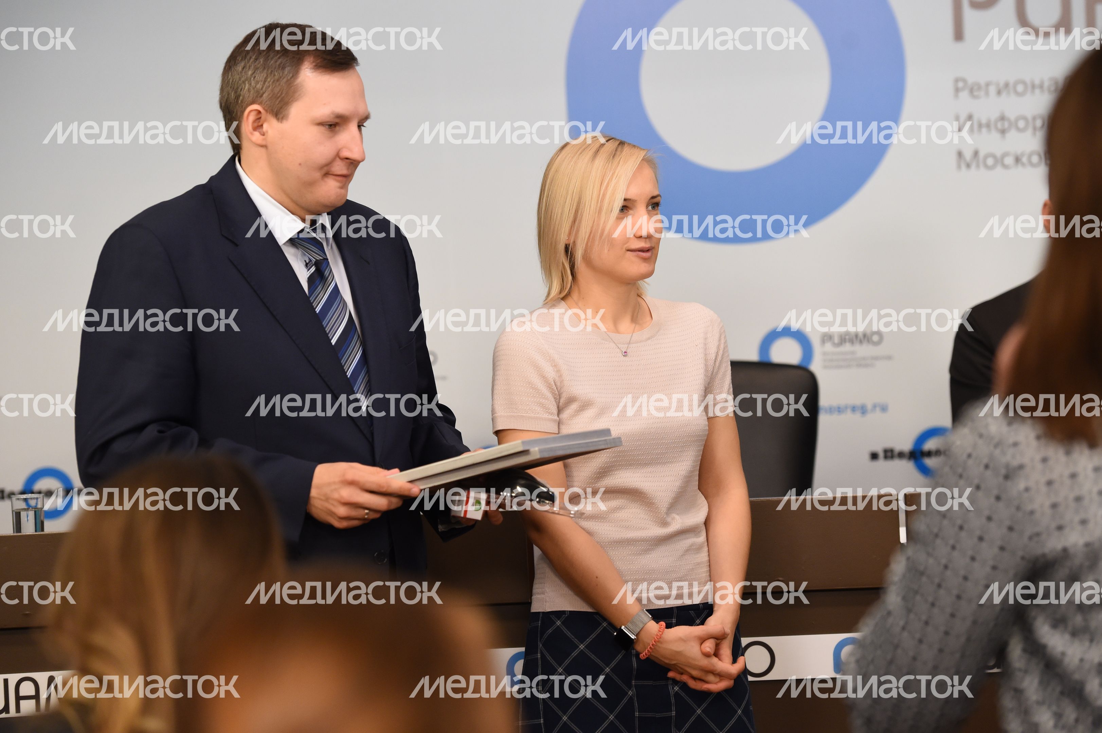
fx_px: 3427
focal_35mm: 112
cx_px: 551
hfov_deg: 18.3
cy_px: 366
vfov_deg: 12.2
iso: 2500
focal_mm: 112
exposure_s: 1/320
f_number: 4
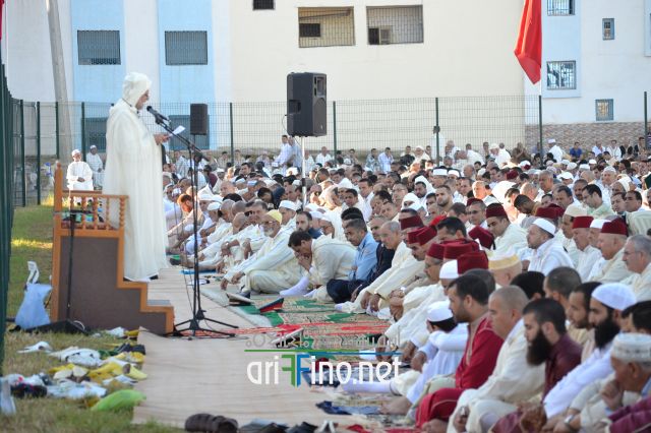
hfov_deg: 11.2
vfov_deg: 7.5
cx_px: 326
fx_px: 3307
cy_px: 216
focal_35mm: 183
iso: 140
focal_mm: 122
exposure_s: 1/125
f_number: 5.6
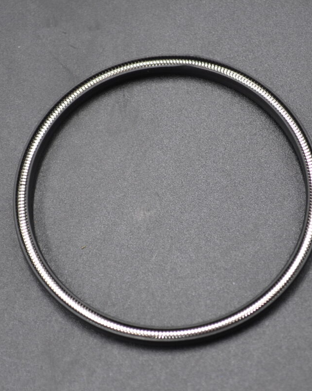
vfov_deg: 18.1
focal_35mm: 106
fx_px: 1224
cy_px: 195
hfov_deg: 14.5
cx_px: 174
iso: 400
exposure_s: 1/40
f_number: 5.6
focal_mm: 50
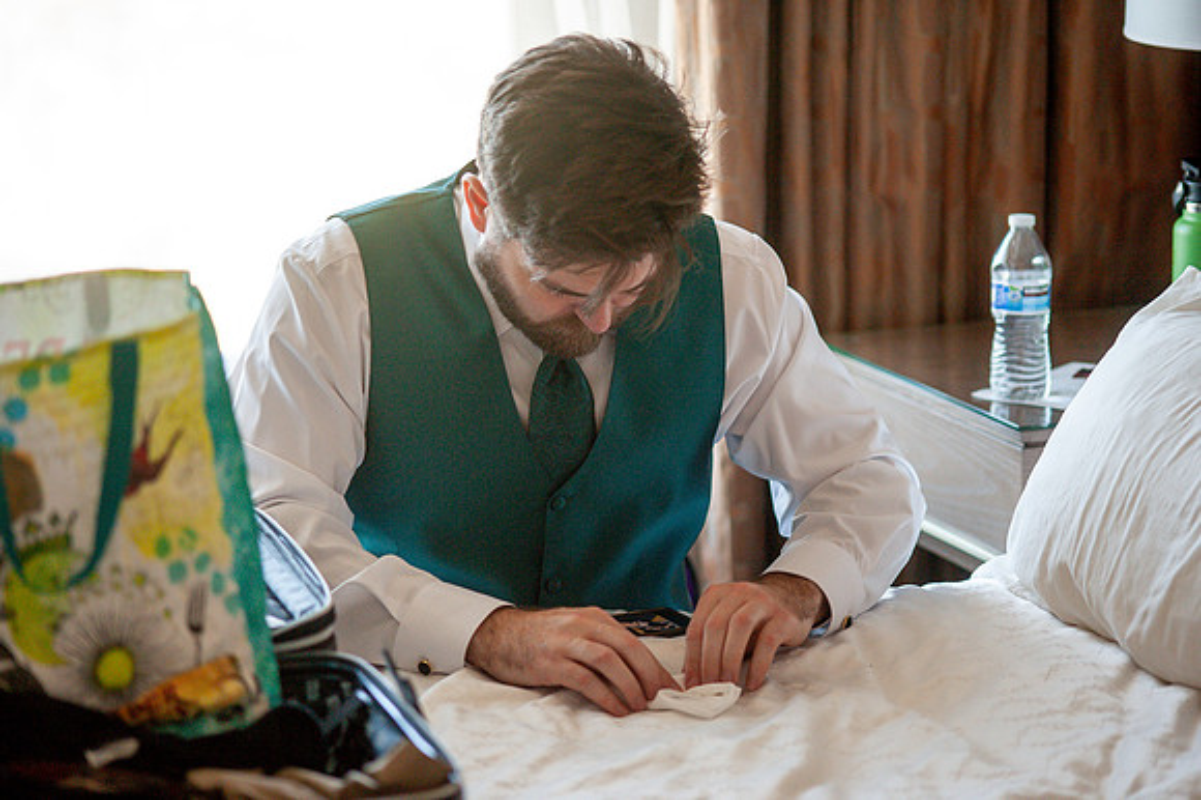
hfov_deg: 19.5
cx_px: 600
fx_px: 3501
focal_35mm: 105
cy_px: 400
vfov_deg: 13.0
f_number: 4.5
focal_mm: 105
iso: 2000
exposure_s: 1/400
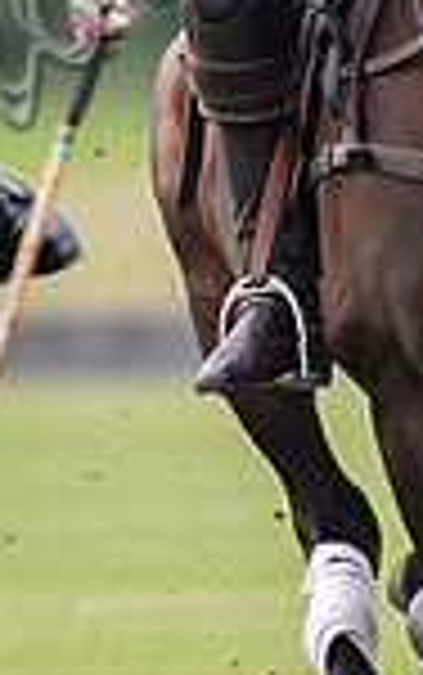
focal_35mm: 4751
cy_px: -7
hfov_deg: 0.3
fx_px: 87465
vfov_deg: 0.4
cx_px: 339
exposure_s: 1/500
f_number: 4
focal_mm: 500
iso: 500
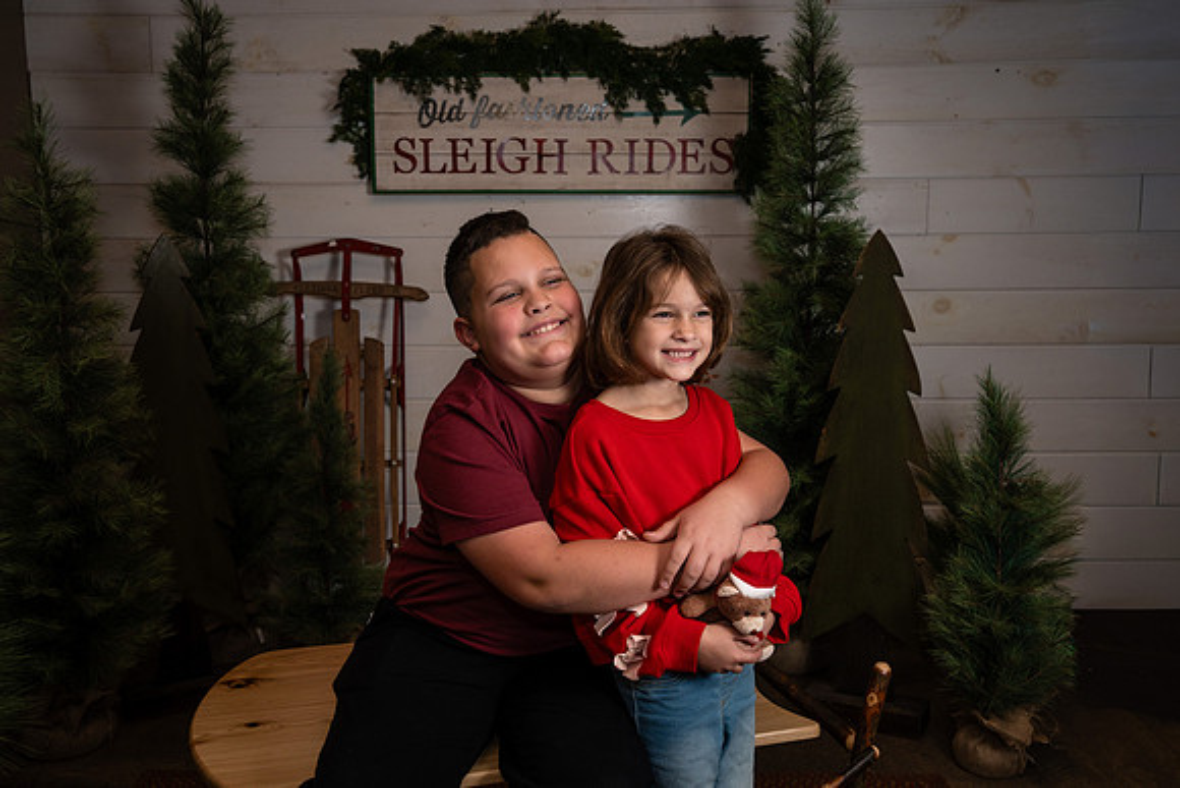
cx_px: 590
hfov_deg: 56.5
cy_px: 394
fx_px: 1099
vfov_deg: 39.4
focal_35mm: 34
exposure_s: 1/250
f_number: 6.3
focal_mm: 33
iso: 400
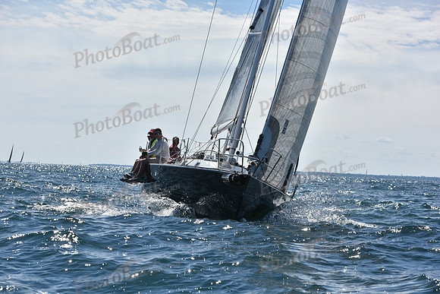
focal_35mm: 98
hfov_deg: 20.8
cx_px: 220
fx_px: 1198
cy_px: 147
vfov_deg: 14.0
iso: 250
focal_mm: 98
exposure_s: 1/2500
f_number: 6.3
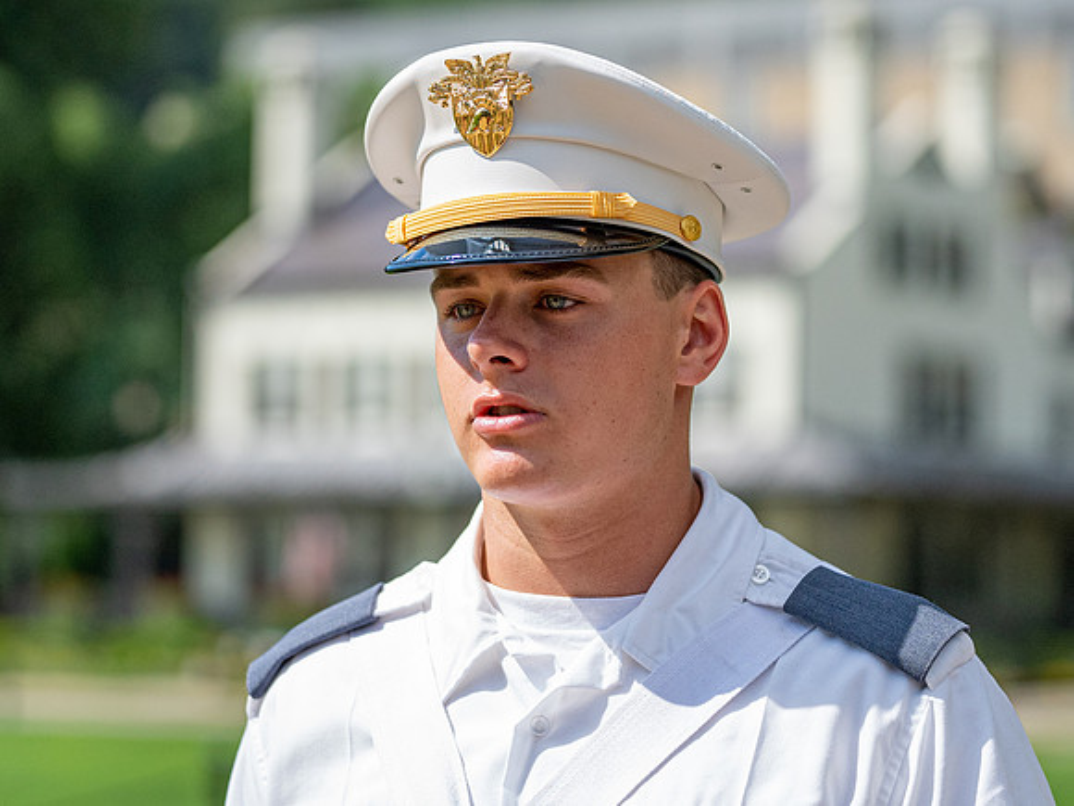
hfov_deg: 16.5
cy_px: 326
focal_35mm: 119
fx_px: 3698
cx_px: 537
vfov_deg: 12.4
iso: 1600
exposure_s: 1/2500
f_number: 2.8
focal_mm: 92
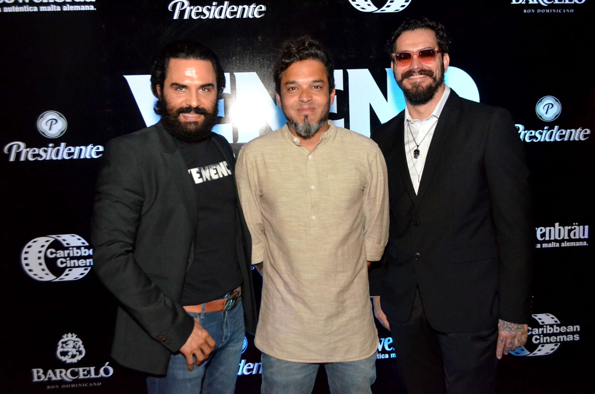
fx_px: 544
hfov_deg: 57.3
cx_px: 298
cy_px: 197
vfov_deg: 39.8
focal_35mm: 33
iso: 5000
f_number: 5
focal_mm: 22
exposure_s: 1/100
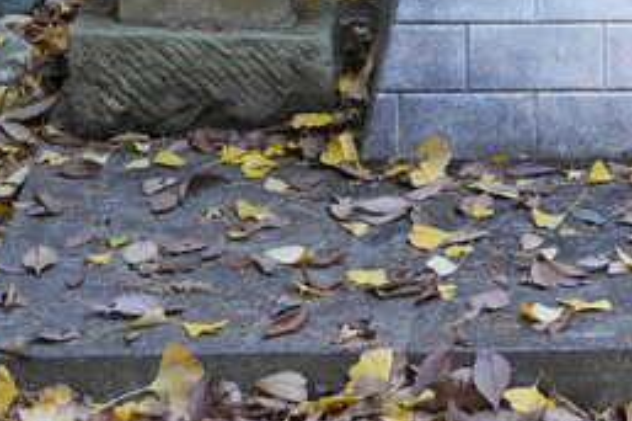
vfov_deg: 6.8
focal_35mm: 197
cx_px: 674
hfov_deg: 10.3
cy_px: -394
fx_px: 3456
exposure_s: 1/60
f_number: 4.5
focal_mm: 33
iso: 250
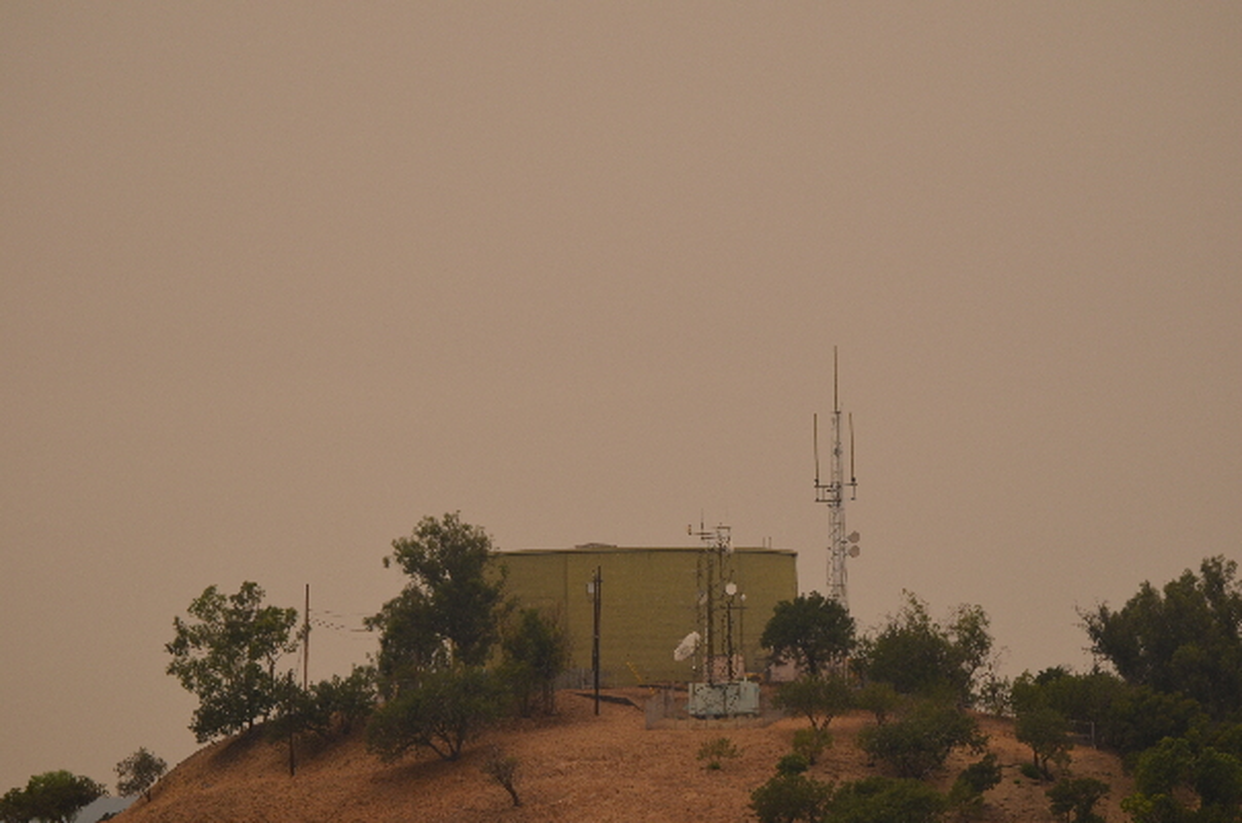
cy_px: 412
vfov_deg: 4.8
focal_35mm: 285
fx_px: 9812
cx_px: 621
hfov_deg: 7.2
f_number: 5.6
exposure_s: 1/500
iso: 400
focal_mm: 190
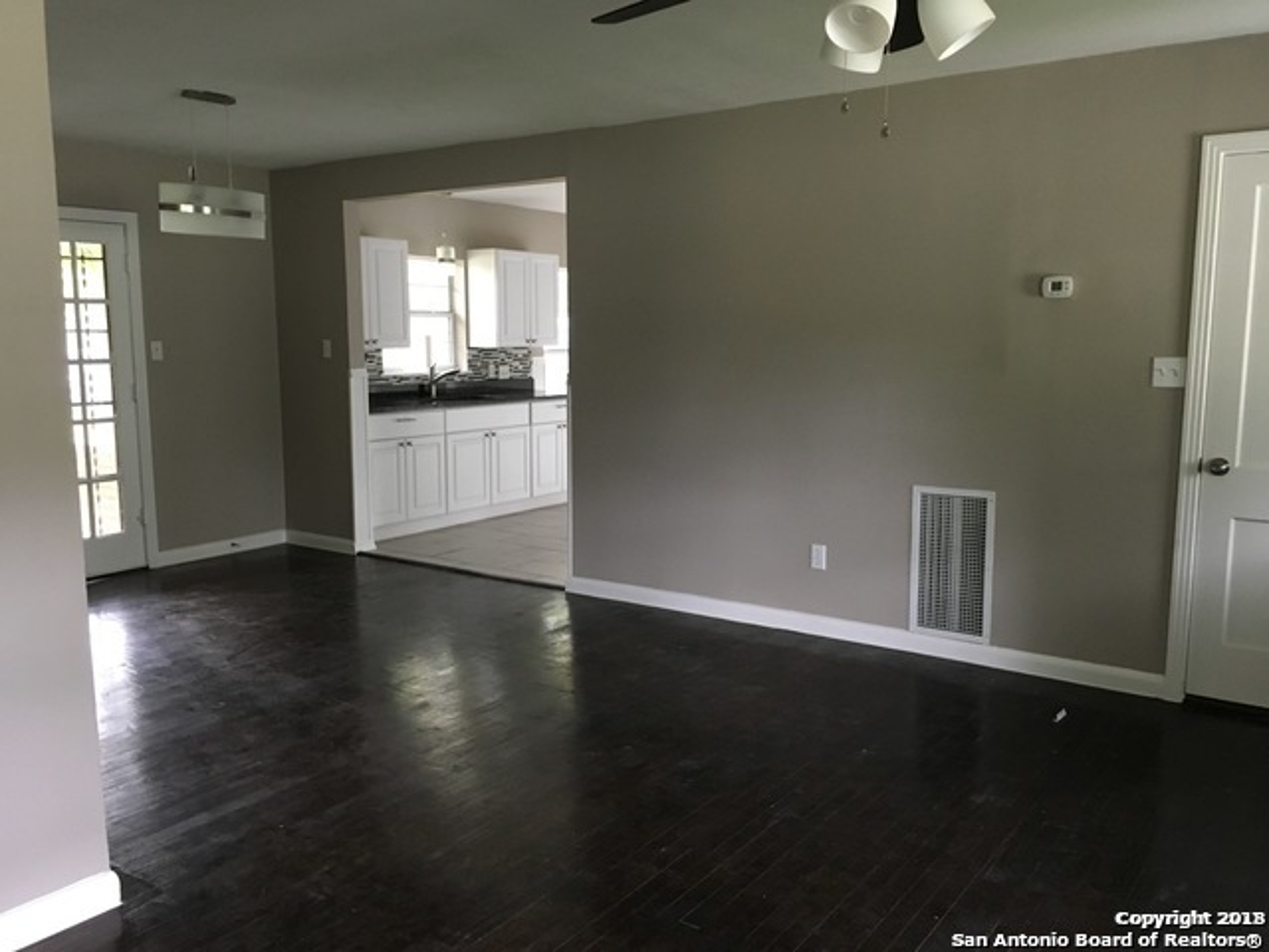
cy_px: 476
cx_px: 634
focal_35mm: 29
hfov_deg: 61.7
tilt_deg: -7.5
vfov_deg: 48.2
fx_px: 1063
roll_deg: +0.5
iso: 200
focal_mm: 4.15
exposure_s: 1/24
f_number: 2.2
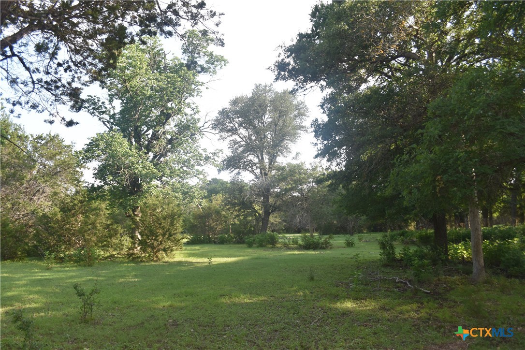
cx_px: 262
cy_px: 175
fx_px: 394
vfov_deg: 47.9
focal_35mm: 27
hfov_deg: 67.4
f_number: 5
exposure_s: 1/200
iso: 180
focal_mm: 18
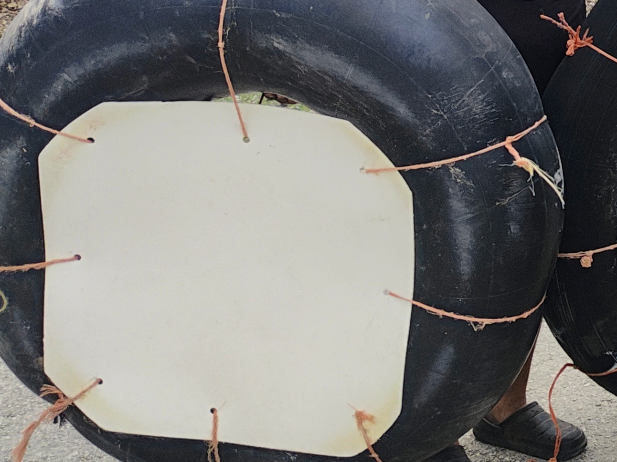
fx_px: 1390
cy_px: -21
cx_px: 932
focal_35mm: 78
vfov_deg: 18.3
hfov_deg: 21.1
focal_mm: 4.15
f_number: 1.5
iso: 102
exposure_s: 1/1195
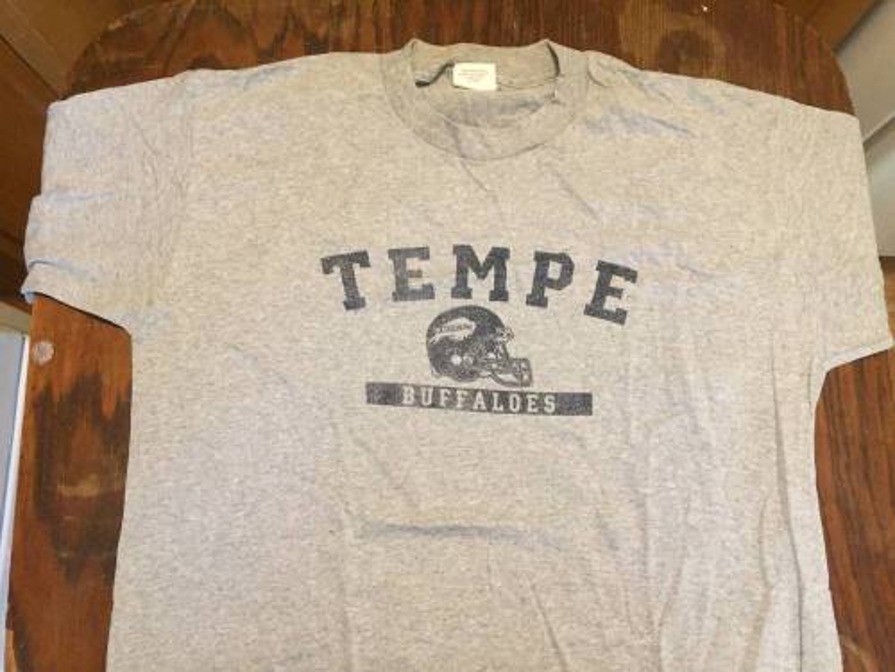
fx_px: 750
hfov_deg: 61.7
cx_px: 448
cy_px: 336
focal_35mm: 29
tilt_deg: -78.4
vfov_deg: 48.2
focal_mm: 4.15
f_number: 2.2
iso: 250
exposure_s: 1/30
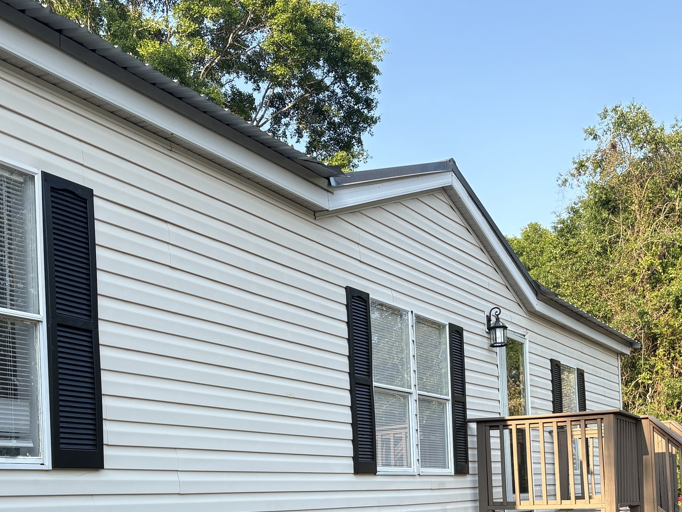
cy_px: 481
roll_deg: +3.6
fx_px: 1005
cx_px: 345
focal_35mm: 51
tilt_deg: +1.5
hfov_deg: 37.5
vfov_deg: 27.3
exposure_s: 1/810
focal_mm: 5.96
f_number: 1.6
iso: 50
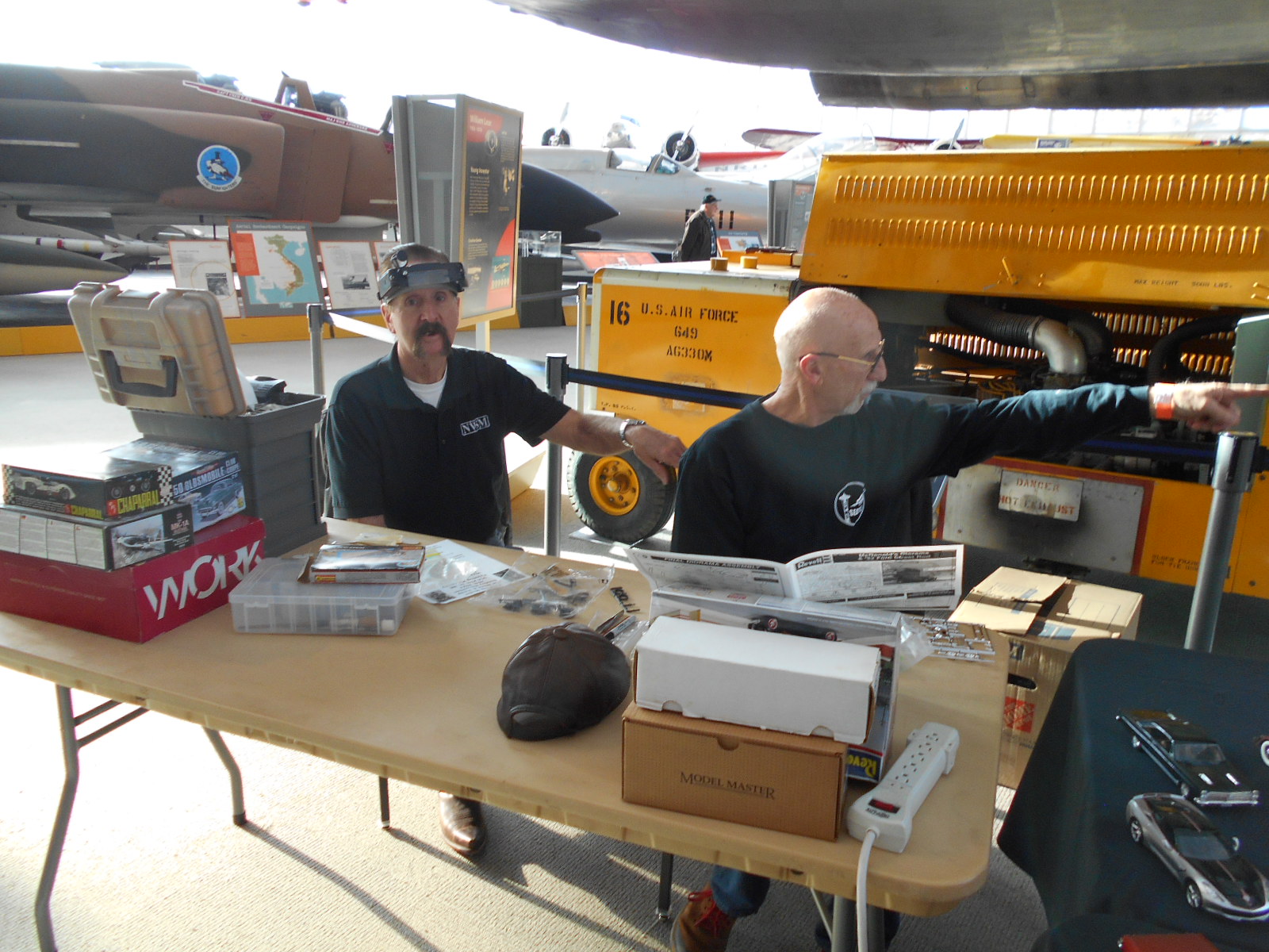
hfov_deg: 67.3
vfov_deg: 53.1
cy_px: 476
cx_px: 634
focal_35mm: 26
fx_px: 953
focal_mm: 4.6
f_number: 3.2
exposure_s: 1/30
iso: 125
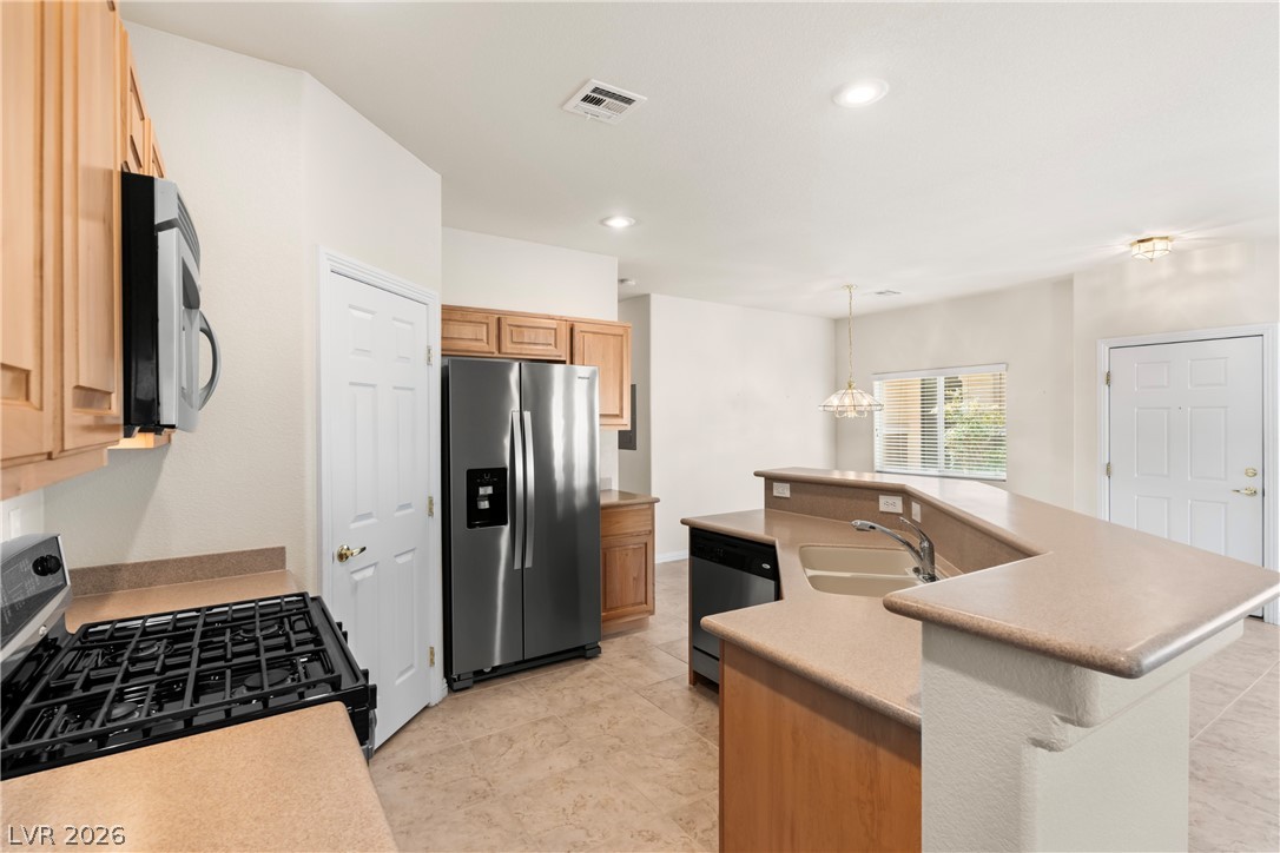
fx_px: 604
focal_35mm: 17
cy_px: 426
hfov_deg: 93.3
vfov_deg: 70.4
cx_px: 640
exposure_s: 1/13
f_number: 8
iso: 400
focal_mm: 17
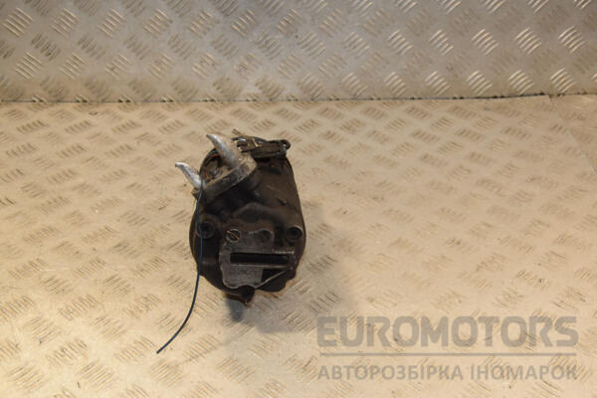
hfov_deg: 38.9
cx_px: 298
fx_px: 846
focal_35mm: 51
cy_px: 199
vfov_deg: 26.5
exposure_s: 1/200
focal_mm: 34
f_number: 7.1
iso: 800
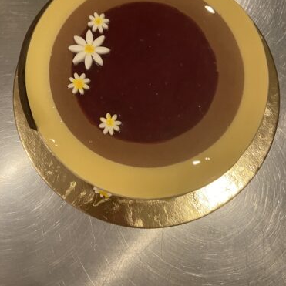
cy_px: 122
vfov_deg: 52.3
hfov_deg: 52.5
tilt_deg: -79.0
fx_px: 290
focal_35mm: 31
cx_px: 143
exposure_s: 1/50
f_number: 1.8
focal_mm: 4.25
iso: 400
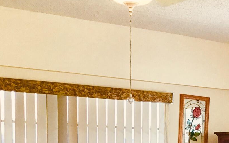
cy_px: 213
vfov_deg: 14.7
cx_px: 229
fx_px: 518
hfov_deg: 23.9
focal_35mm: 83
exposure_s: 1/40
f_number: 2.4
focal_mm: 3.3
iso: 32
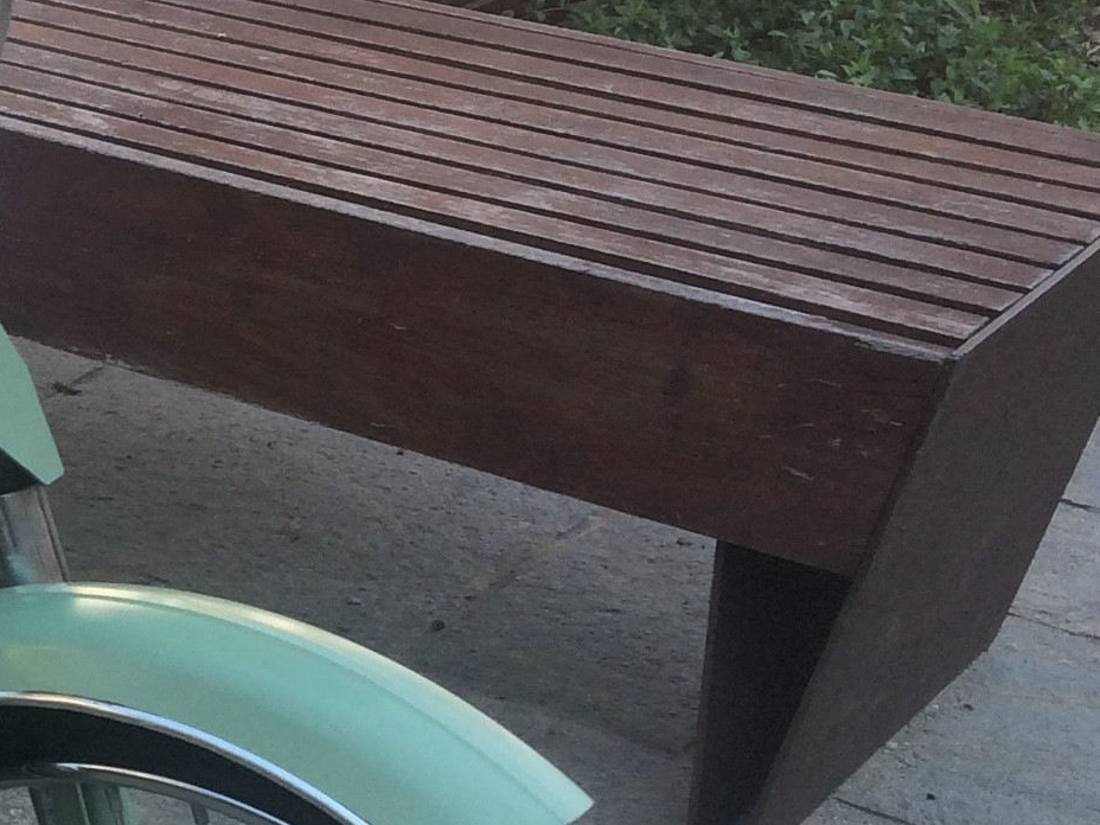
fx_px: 3241
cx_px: -639
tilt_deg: -30.0
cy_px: 752
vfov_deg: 14.4
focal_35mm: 102
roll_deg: -1.9
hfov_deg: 17.1
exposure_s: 1/513
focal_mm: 4.15
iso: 32
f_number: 2.2
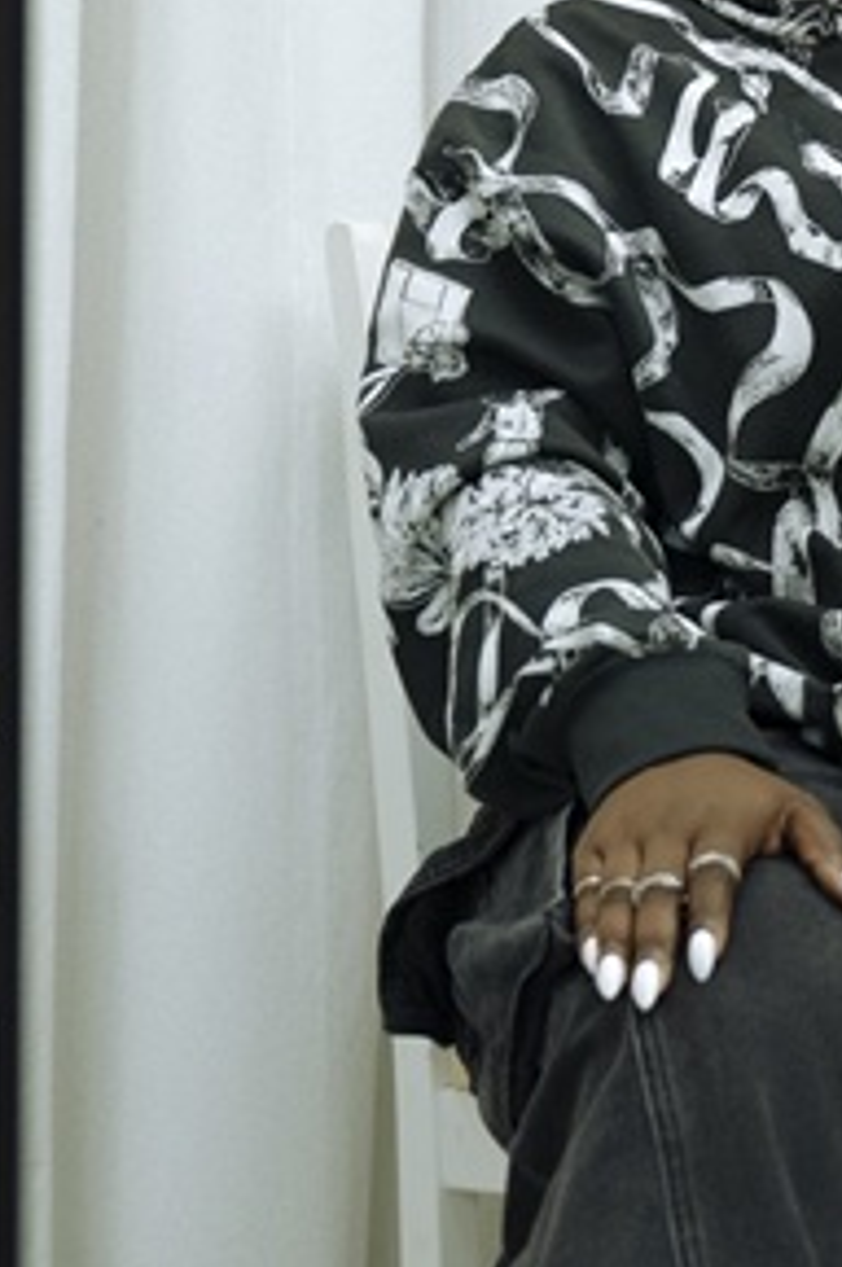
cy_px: 460
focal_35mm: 141
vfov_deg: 14.5
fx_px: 4958
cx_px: 1028
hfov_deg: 9.6
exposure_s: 1/160
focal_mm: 37
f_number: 2.8
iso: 320
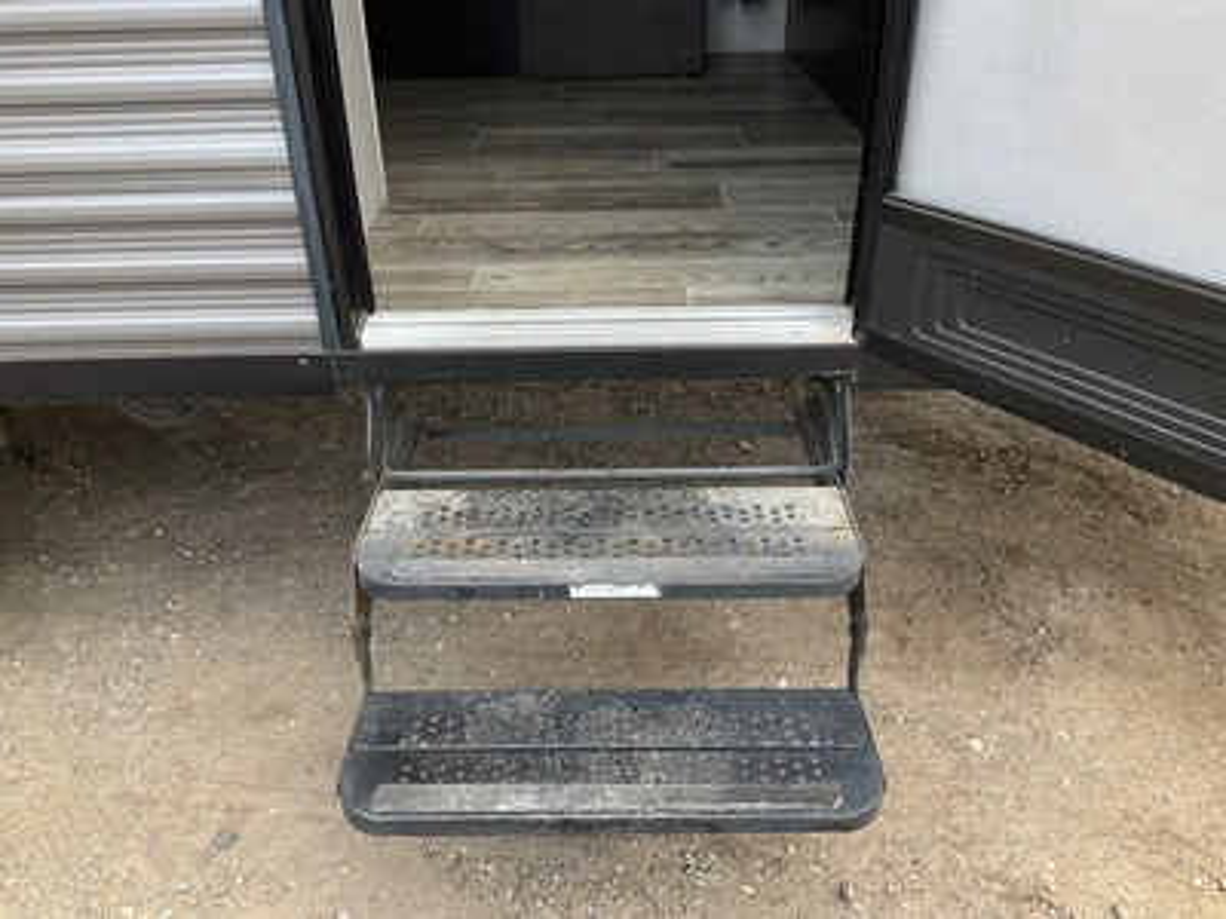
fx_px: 1027
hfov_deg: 61.7
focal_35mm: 29
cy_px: 460
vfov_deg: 48.2
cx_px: 613
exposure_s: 1/297
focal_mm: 3
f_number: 1.8
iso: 25
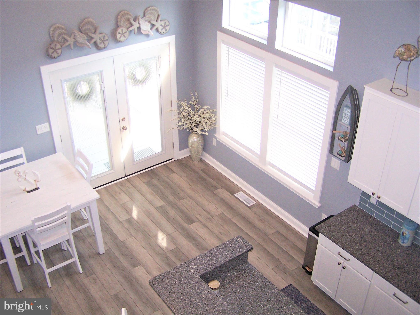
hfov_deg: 49.0
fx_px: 461
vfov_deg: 37.7
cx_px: 210
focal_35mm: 38
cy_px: 158
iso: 140
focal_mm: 6.3
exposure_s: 1/90
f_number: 2.8
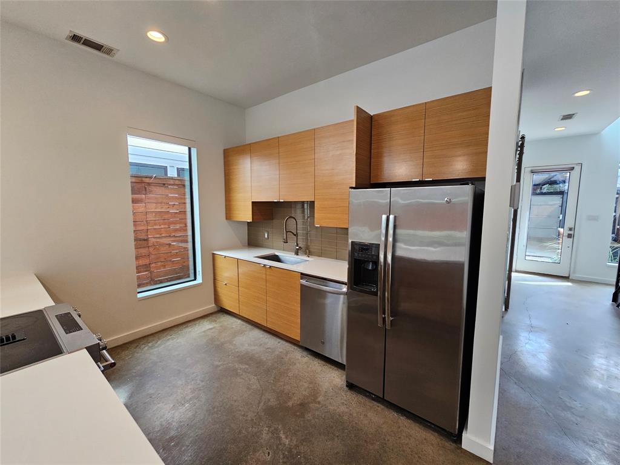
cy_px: 232
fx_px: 233
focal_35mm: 13
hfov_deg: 106.2
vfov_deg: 89.9
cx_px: 310
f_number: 2.2
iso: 80
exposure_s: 1/60
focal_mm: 2.2
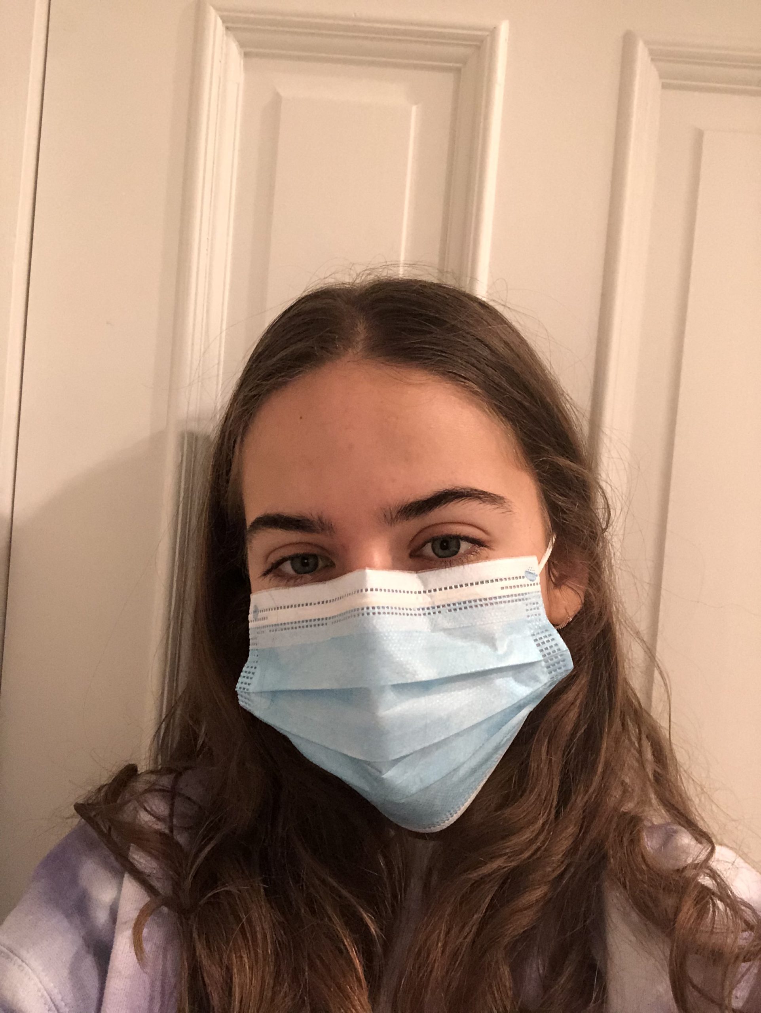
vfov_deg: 56.8
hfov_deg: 44.2
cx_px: 380
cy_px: 506
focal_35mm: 32
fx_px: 937
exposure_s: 1/60
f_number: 2.2
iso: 320
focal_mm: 2.87
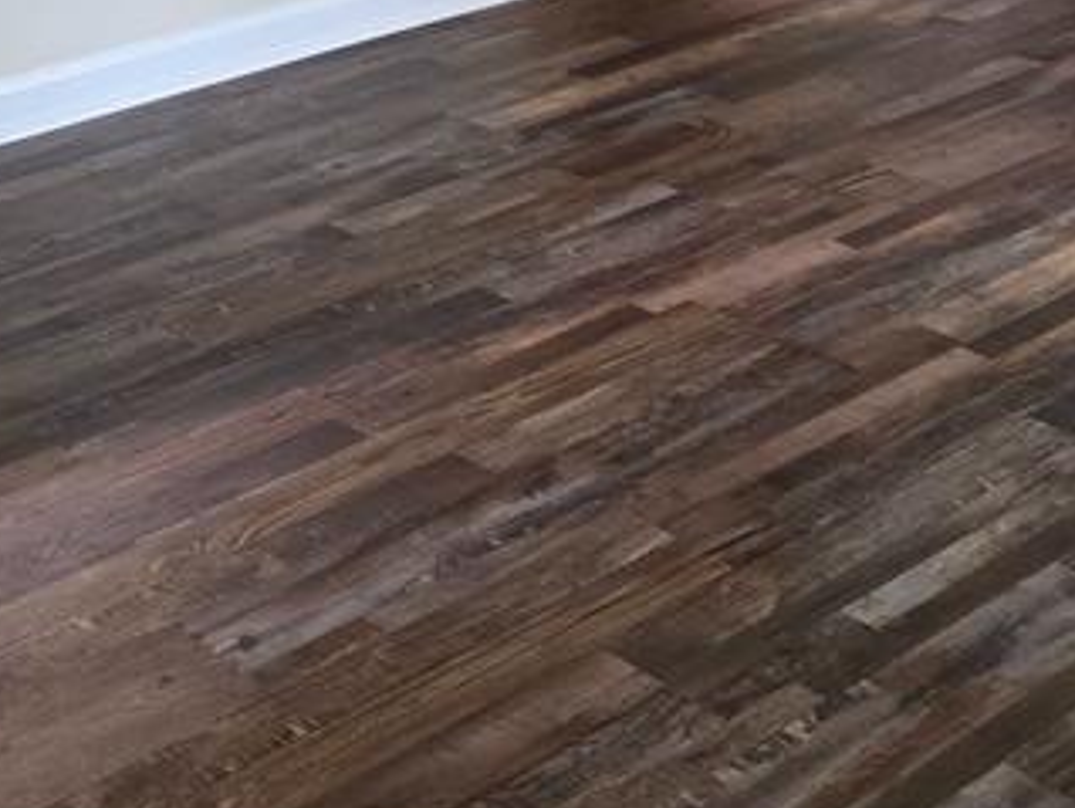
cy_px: -392
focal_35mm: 74
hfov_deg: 26.3
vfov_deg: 17.9
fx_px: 2300
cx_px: 487
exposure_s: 1/120
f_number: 1.7
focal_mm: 6.3
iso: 640
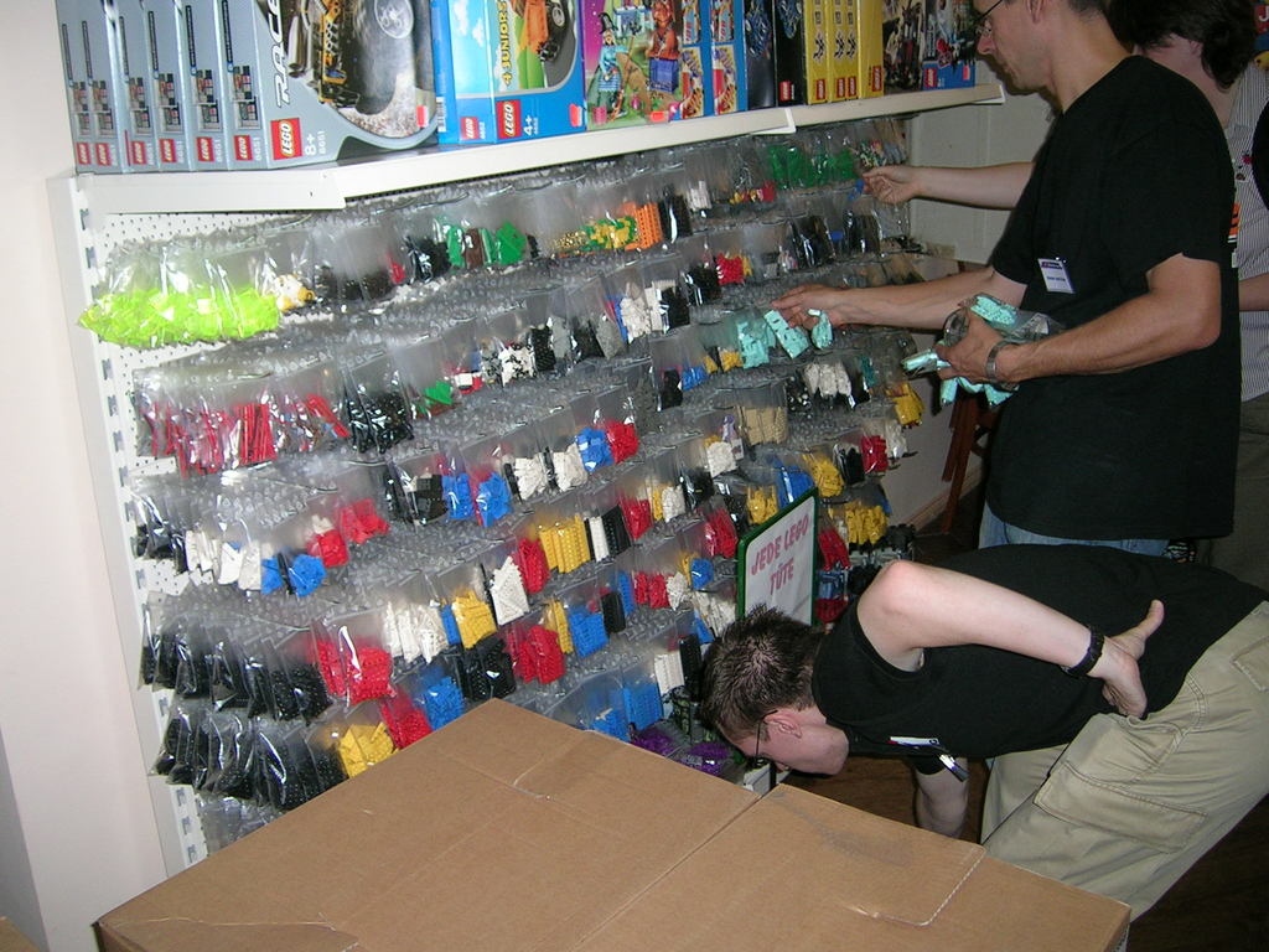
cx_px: 634
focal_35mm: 35
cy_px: 476
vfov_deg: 40.7
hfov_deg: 52.6
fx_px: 1283
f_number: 2.8
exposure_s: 1/60.1
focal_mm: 5.4
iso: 91
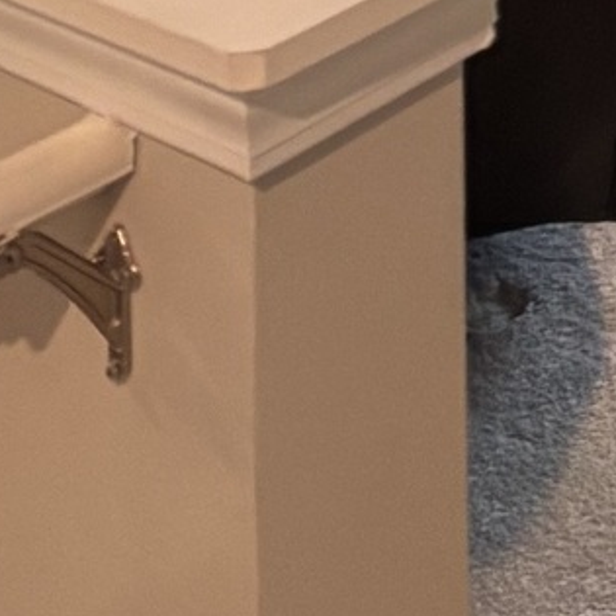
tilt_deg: -6.1
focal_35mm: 168
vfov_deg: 8.5
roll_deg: -0.8
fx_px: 3382
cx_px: 1443
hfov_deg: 9.4
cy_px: -1285
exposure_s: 1/60
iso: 200
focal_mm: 5.96
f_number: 1.6
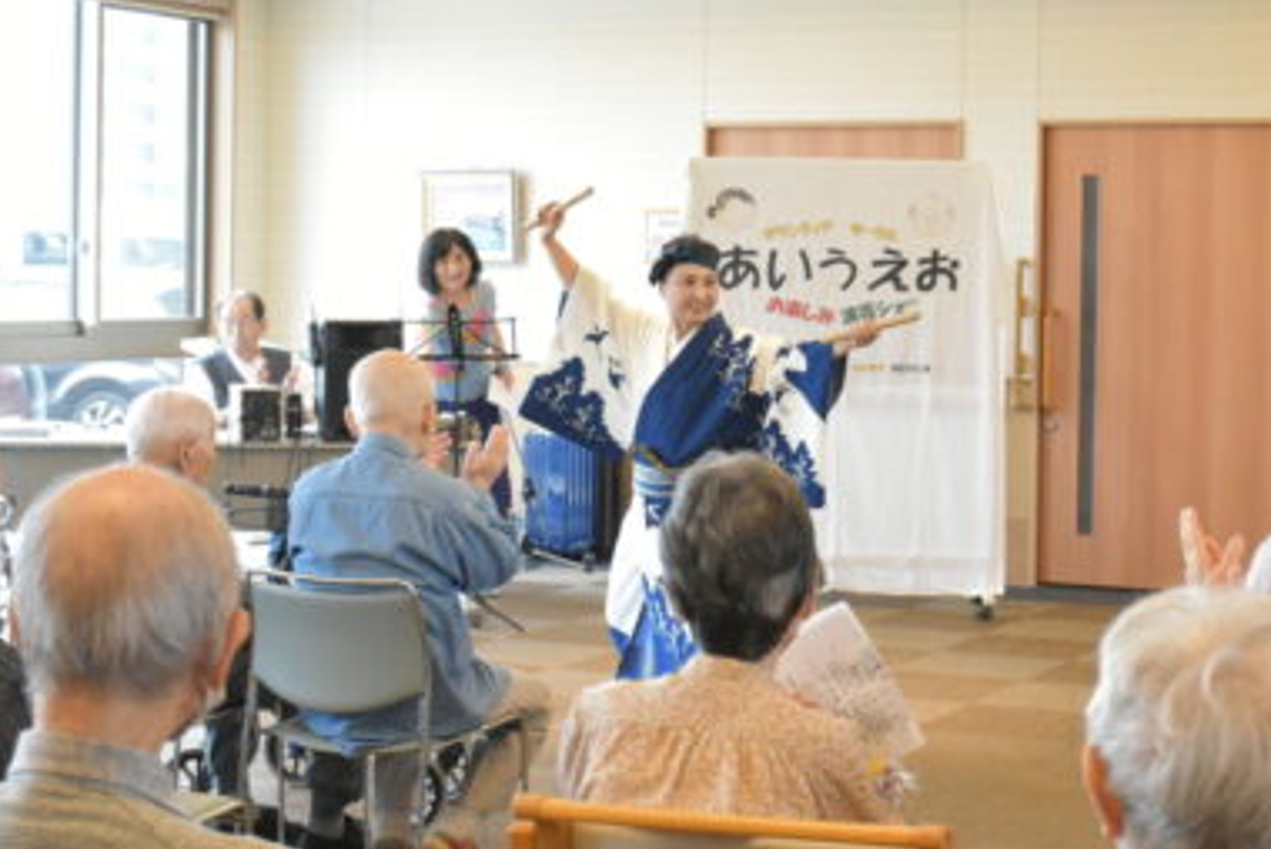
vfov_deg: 19.2
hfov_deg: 28.3
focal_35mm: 71
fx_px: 2509
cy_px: 292
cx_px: 836
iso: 3200
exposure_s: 1/200
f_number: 5.6
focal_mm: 30
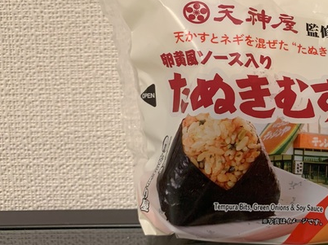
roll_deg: +0.2
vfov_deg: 32.7
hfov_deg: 41.4
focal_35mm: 44
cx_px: 255
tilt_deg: -6.4
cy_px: 96
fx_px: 417
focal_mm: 4.25
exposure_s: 1/50
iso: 125
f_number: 1.8
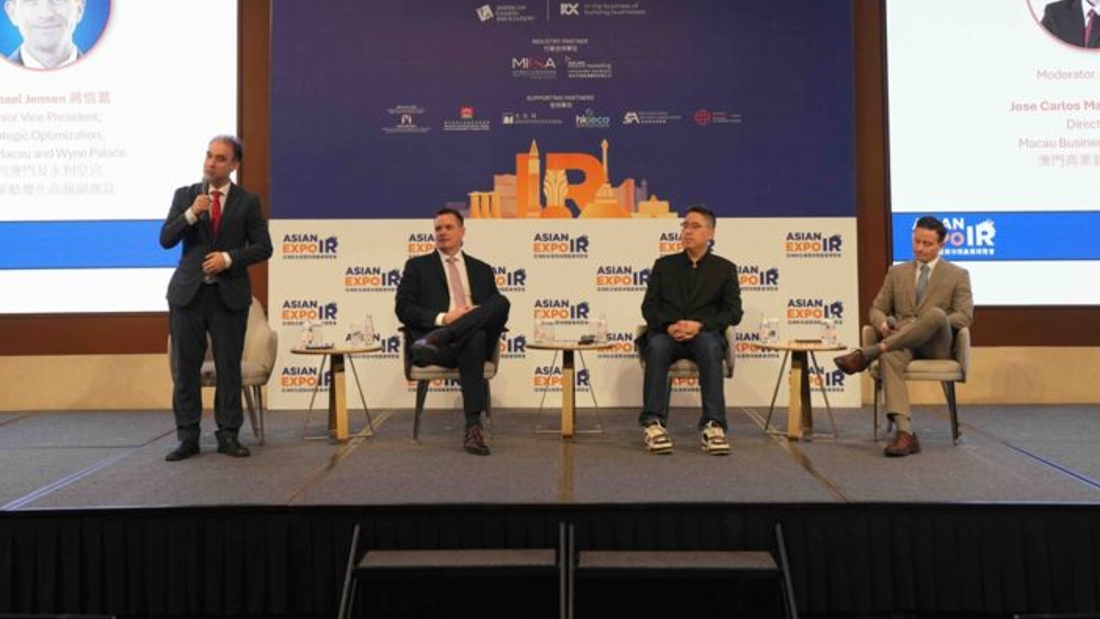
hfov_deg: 43.7
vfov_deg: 25.2
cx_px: 544
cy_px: 161
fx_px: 1371
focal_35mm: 47
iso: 1250
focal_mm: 35
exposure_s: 1/250
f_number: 3.5
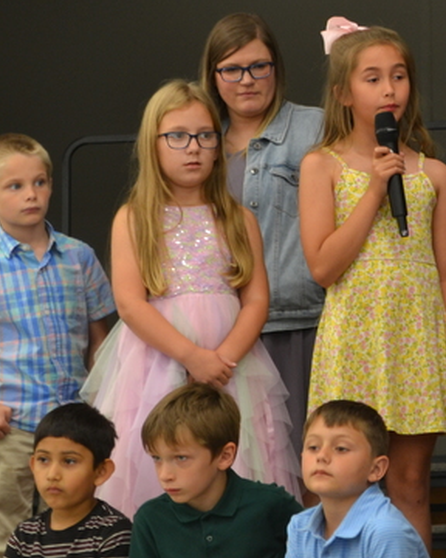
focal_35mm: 220
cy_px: 139
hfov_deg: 7.0
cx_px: 558
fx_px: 3635
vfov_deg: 8.8
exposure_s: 1/20
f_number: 5.6
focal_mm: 55
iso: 400
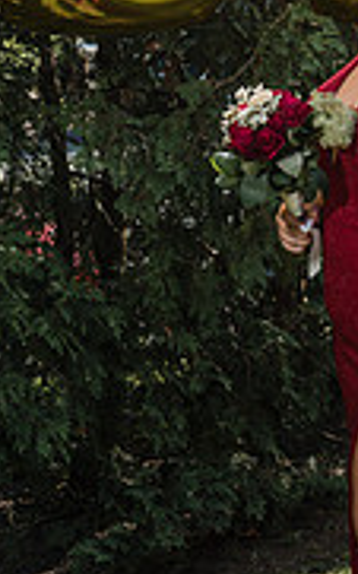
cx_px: 463
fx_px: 1703
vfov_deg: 19.1
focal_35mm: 109
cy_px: 304
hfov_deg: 11.7
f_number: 5
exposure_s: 1/250
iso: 160
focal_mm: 43
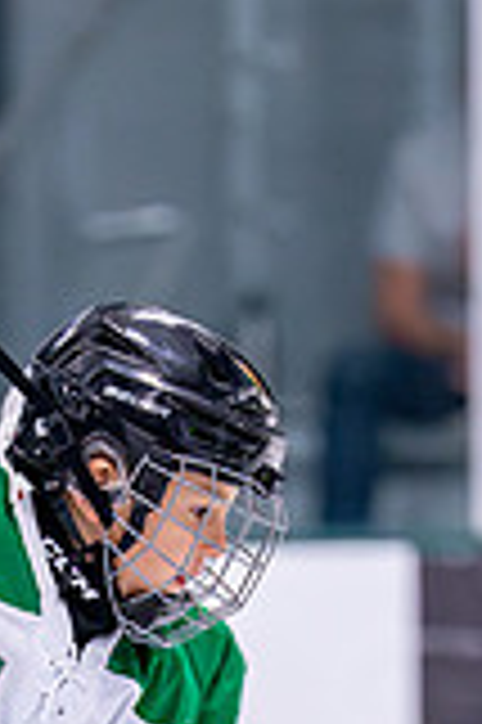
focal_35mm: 783
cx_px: 77
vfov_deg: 2.6
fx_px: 15758
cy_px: 993
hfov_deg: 1.8
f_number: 2.8
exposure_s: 1/1250
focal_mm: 178
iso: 2500
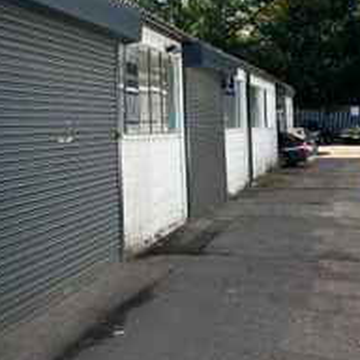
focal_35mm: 48
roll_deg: +2.8
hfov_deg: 34.7
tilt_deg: +1.4
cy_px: 94
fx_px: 565
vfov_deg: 34.7
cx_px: 94
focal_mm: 5.7
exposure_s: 1/2045
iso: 50
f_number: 1.5
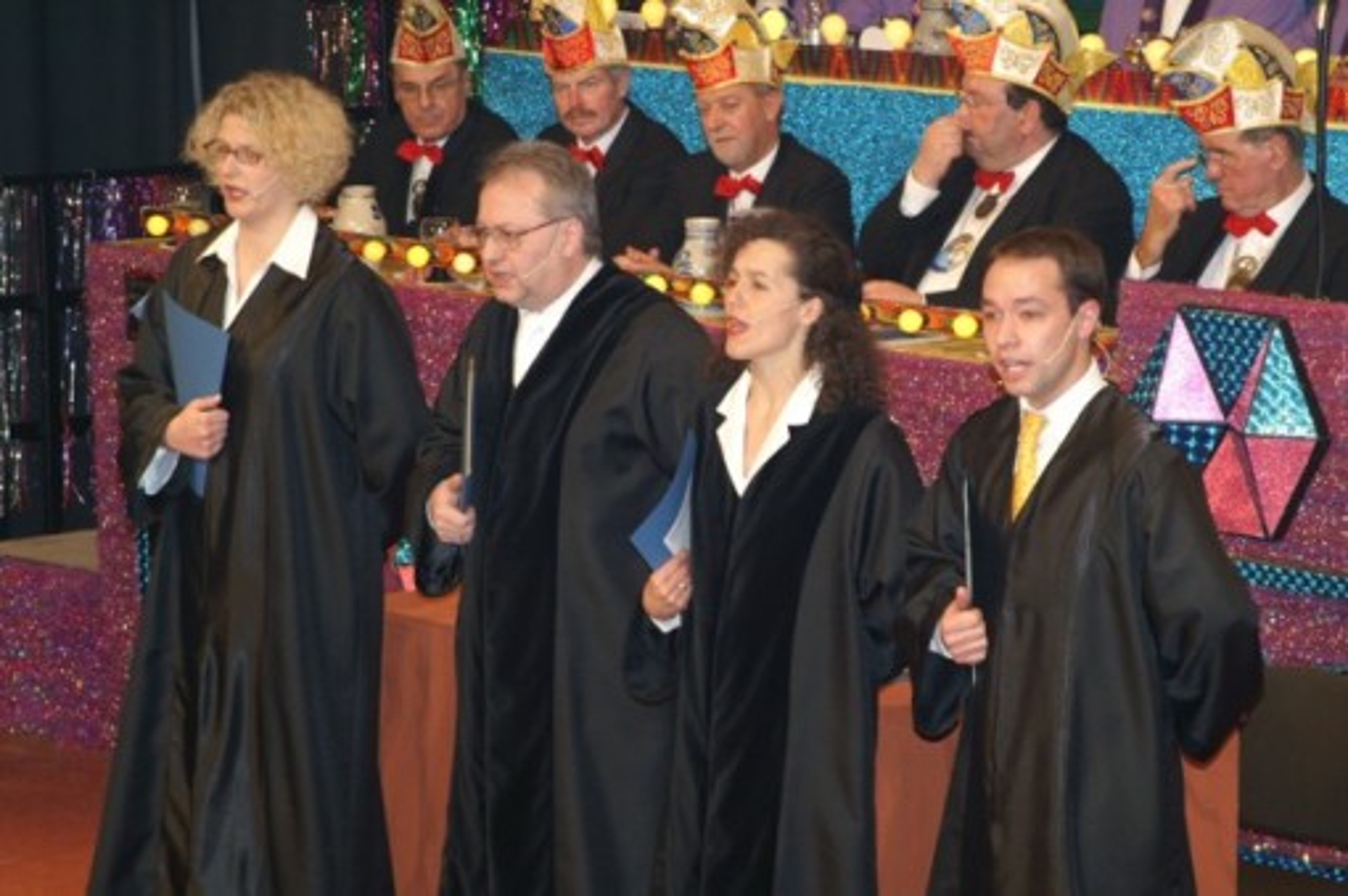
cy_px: 448
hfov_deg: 16.1
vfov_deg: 10.7
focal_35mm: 128
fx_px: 4769
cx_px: 674
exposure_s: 1/60
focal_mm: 85
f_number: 5.6
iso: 400
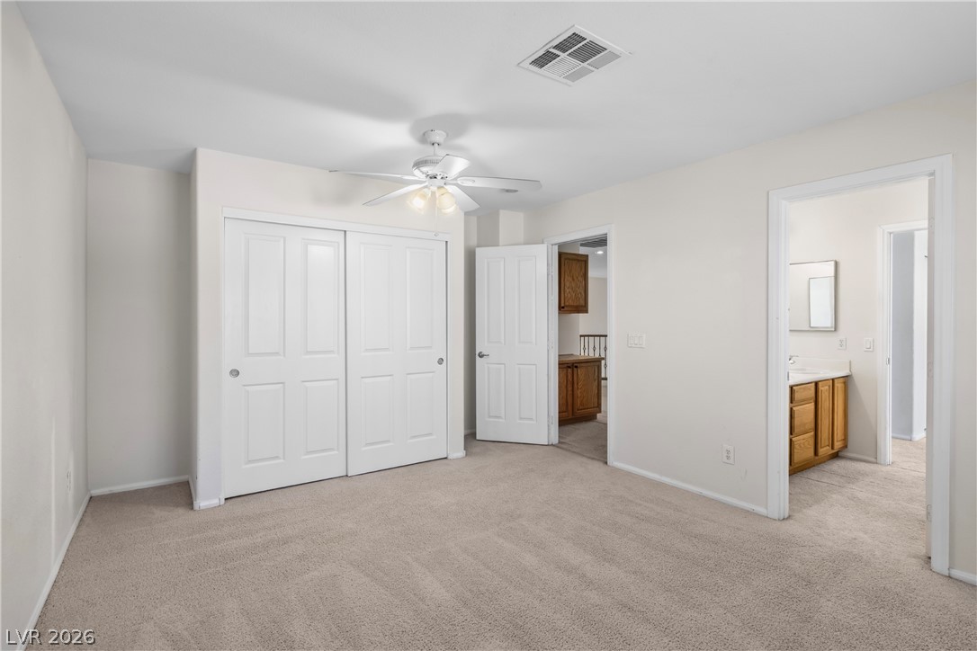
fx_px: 461
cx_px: 488
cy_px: 326
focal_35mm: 17
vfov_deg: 70.4
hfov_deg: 93.3
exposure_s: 1/200
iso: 500
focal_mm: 17
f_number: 8
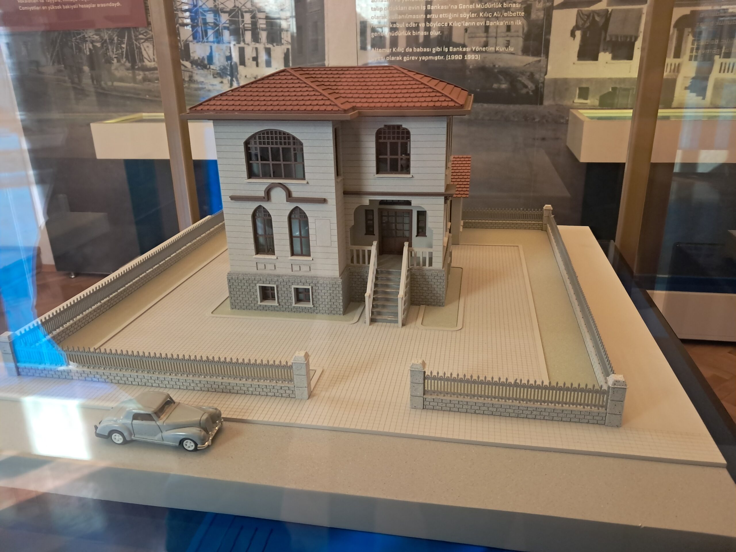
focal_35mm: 27
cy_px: 276
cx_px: 368
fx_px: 574
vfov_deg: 51.4
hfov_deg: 65.3
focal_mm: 4
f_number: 1.8
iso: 500
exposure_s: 1/30
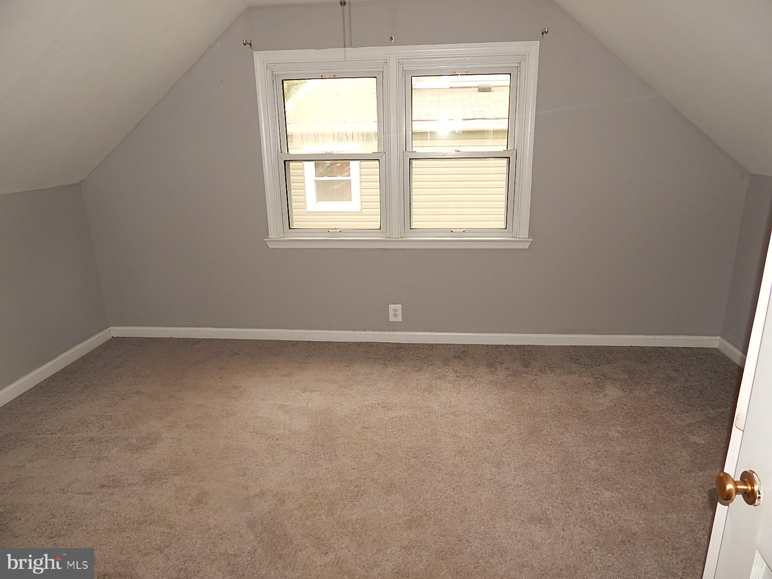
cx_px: 386
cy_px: 290
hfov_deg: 73.9
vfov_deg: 58.9
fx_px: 513
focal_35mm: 23
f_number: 3
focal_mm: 4.1
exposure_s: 1/60
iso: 125
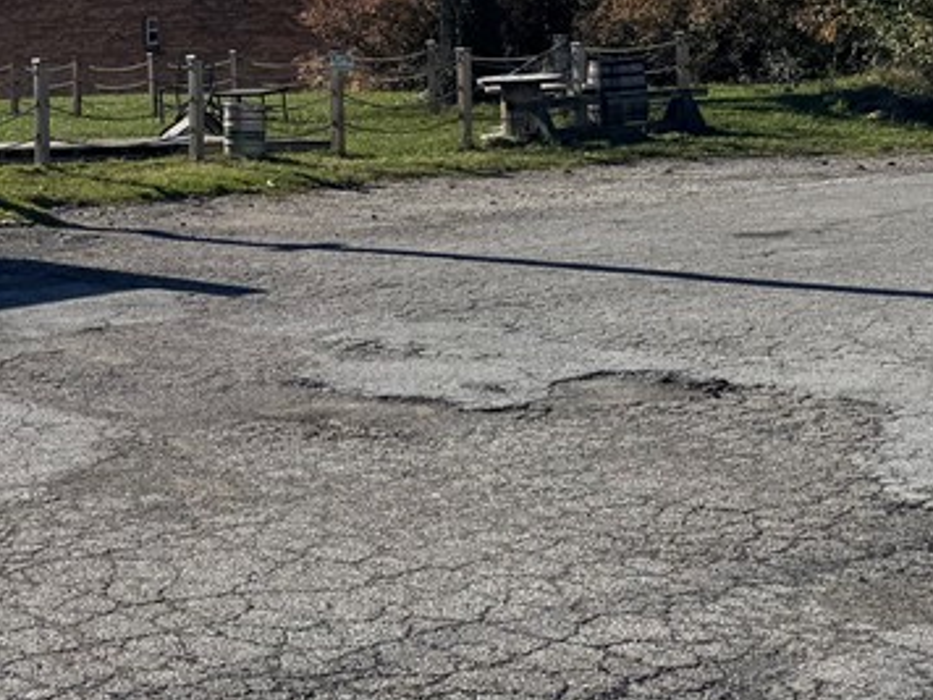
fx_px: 1860
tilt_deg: -0.2
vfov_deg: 20.8
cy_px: 63
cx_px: -212
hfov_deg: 25.1
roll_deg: +1.2
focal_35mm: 69
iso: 80
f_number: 1.78
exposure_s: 1/5814
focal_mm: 6.76
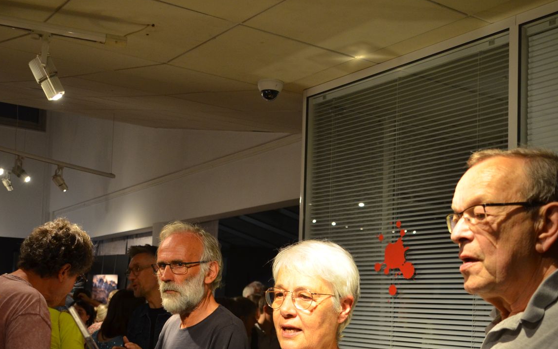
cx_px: 253
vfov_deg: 26.6
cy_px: 259
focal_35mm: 48
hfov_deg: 41.8
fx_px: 730
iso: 640
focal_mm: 22
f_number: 4
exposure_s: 1/60
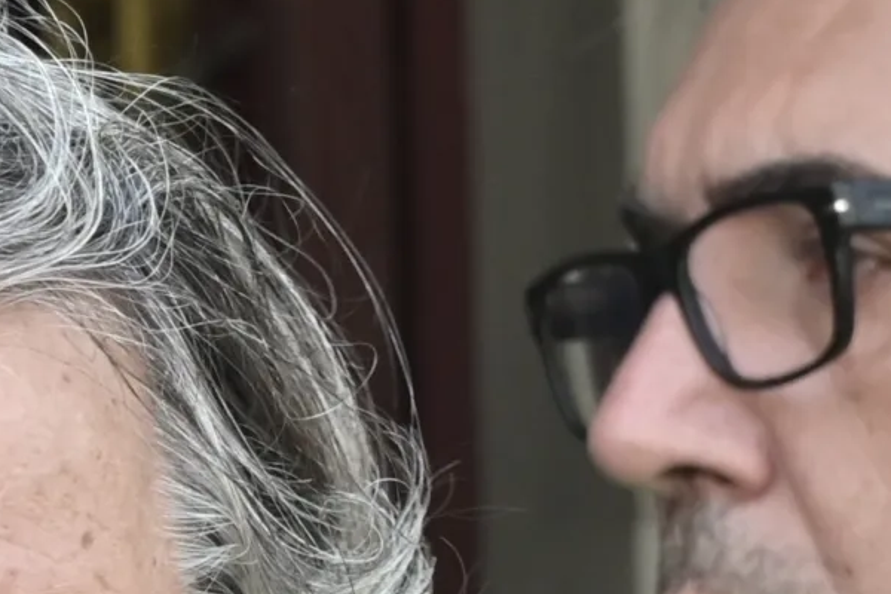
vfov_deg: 2.7
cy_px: 895
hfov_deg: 4.0
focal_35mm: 516
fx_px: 12770
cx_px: -252
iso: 1000
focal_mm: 81
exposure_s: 1/400
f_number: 8
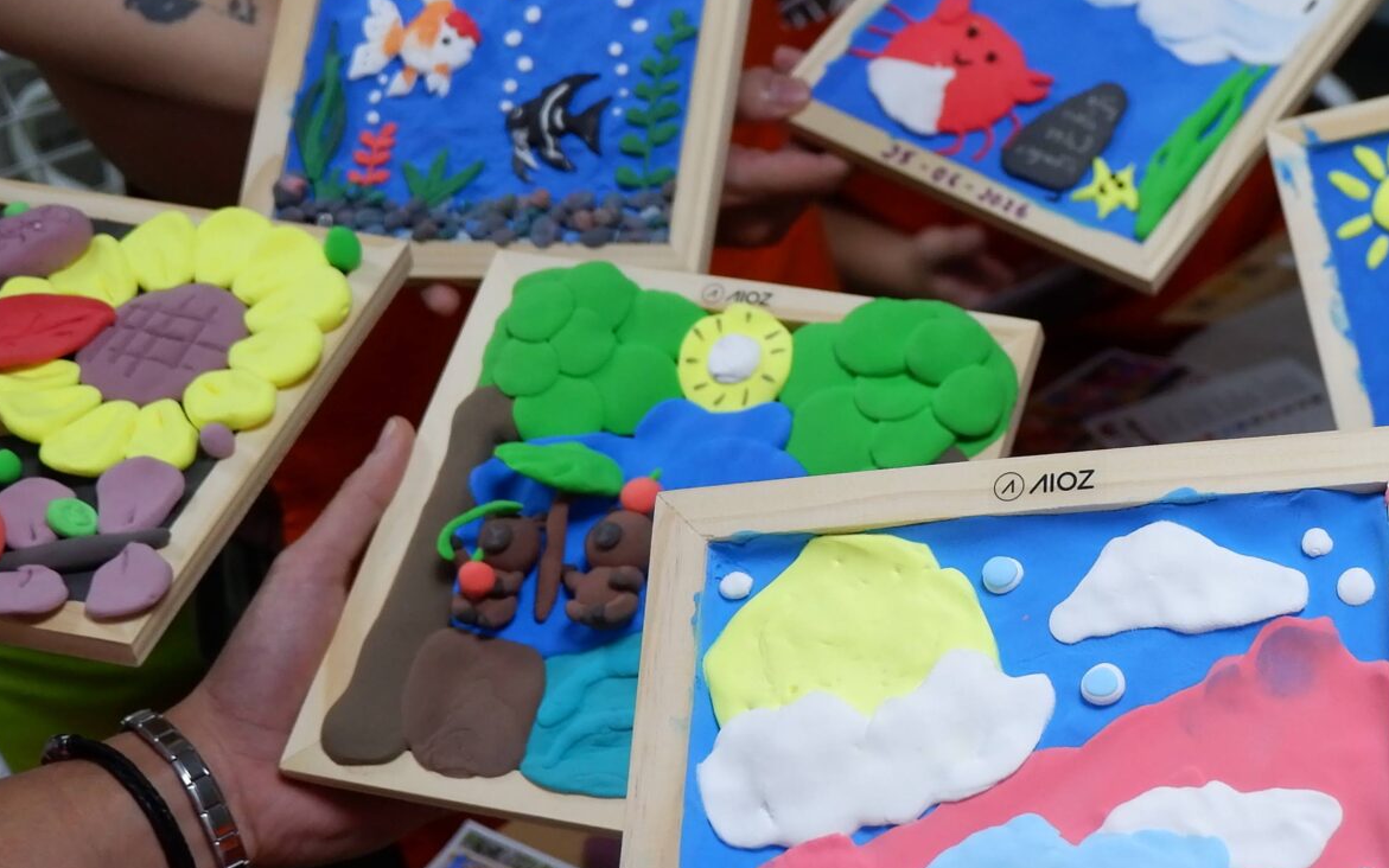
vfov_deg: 16.7
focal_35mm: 78
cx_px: 1149
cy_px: 390
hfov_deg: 25.9
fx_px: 2953
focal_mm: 23.2
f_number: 4.2
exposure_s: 1/140
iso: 800
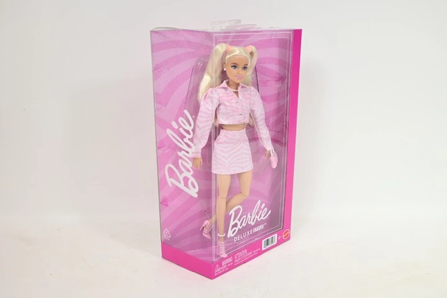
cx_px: 224
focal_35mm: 34
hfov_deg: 56.1
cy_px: 149
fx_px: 419
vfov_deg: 39.1
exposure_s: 1/160
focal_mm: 22.5
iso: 400
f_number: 4
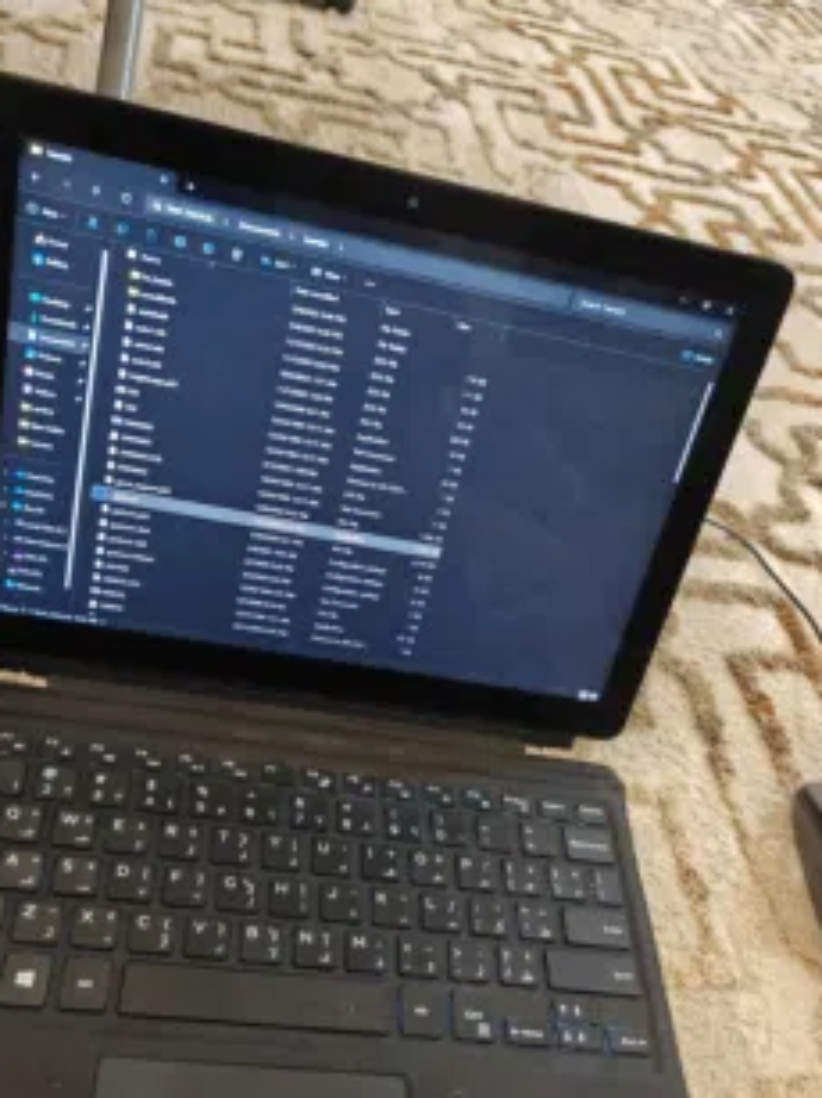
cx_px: 368
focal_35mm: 30
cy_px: 601
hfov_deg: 46.7
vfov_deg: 59.9
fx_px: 951
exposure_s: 1/50
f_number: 1.6
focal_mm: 6.06
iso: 500
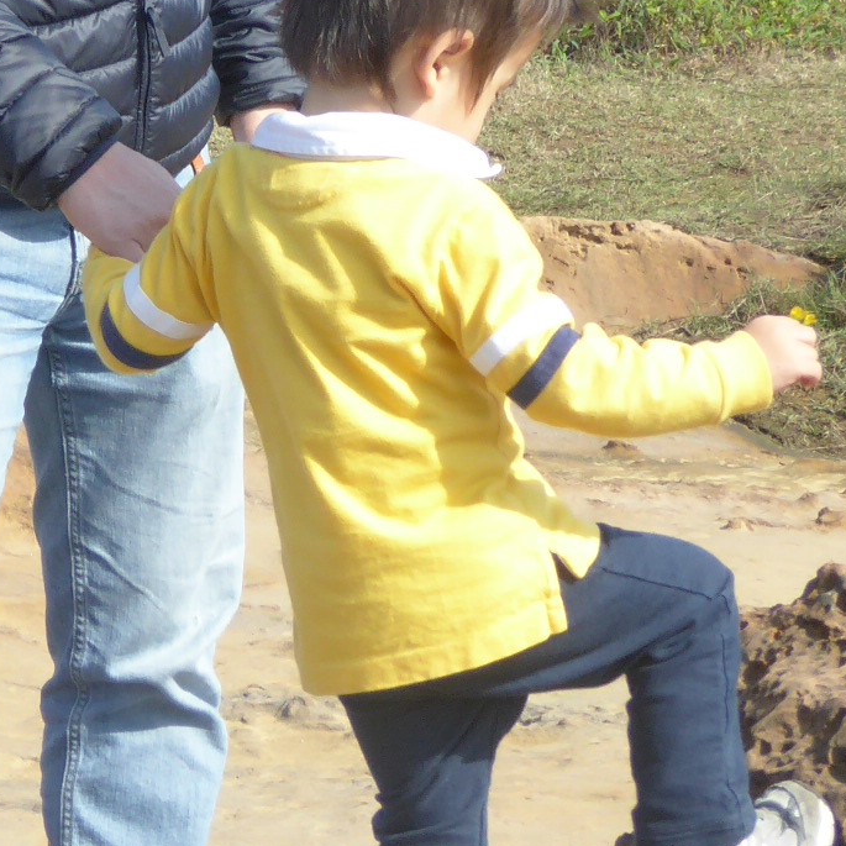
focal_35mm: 228
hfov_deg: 7.7
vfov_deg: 7.7
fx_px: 6304
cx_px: 122
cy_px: 180
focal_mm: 11.7
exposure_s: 1/250
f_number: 4.4
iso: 100
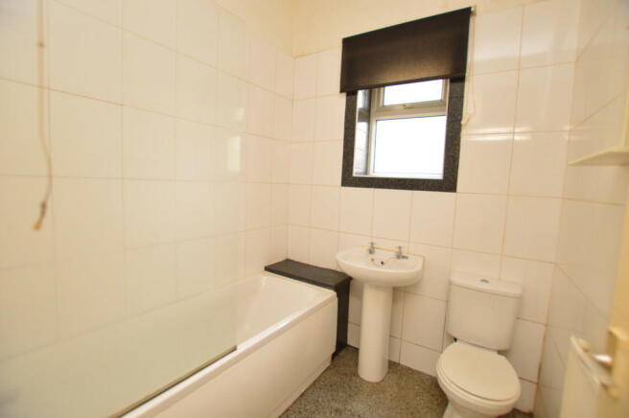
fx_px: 262
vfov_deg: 77.2
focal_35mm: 15
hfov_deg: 100.4
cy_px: 209
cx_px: 314
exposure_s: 1/60
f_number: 3.5
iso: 720
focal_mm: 10
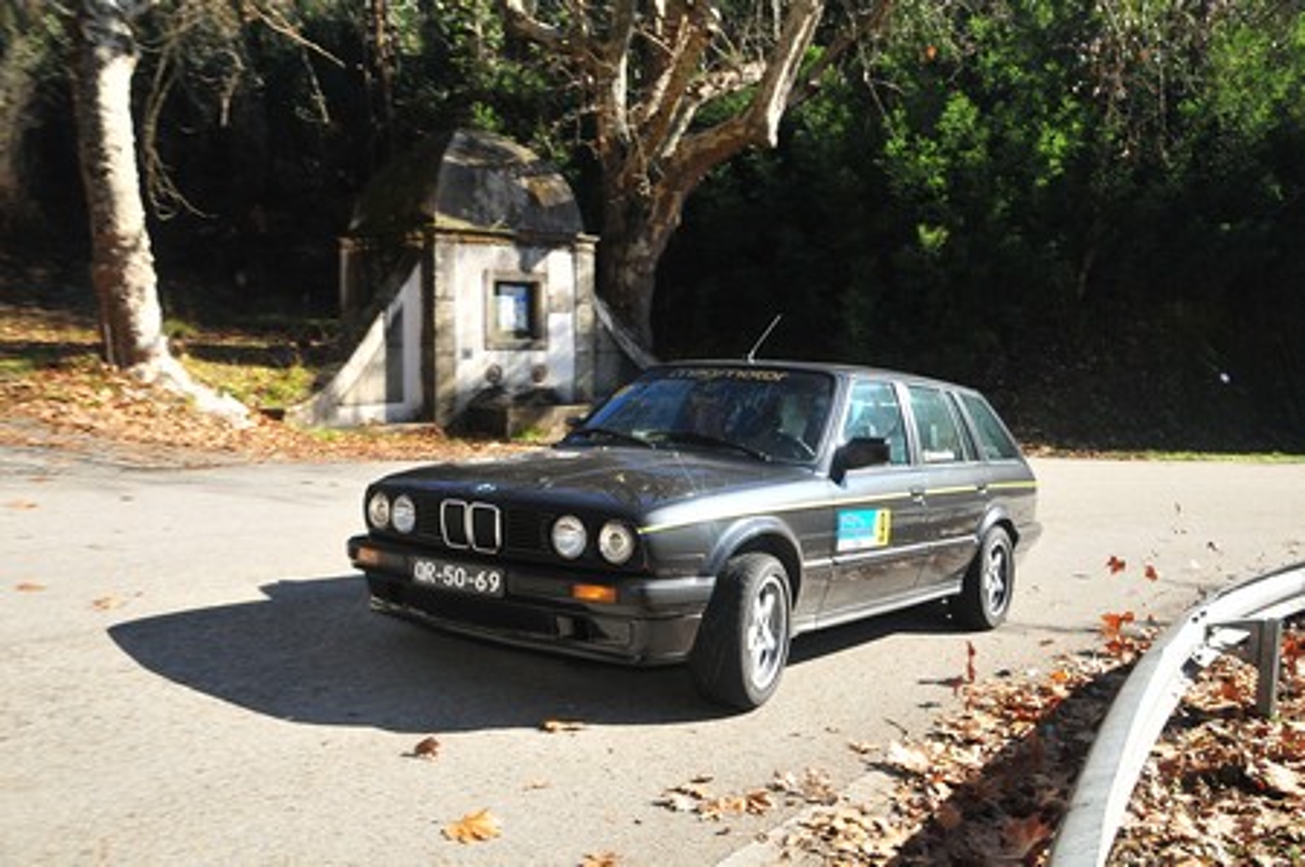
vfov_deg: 34.1
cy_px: 434
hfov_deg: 49.6
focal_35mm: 39
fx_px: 1412
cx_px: 652
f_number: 5
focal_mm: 26
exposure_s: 1/800
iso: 400
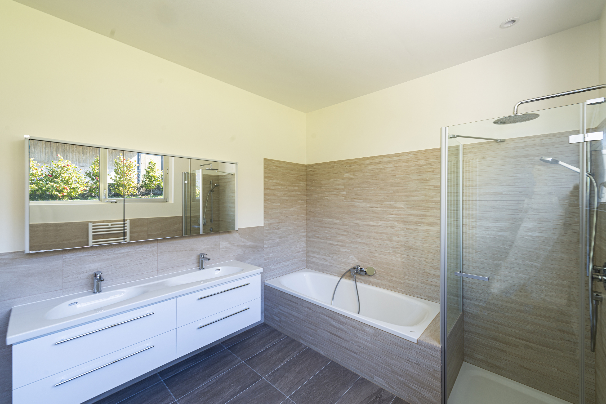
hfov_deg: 104.3
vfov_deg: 81.2
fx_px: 236
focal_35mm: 14
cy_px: 202
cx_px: 303
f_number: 8
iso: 100
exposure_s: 1/5
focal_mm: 14
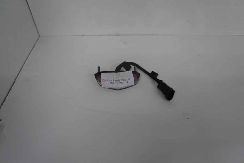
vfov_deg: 43.6
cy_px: 82
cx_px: 122
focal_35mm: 30
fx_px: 203
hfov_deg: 61.9
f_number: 5
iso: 250
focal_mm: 20
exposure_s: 1/60
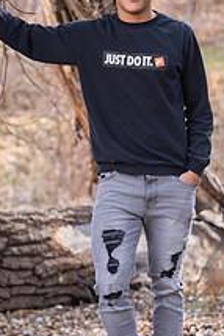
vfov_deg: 11.6
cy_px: 136
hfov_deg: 7.7
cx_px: 130
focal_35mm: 178
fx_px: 1664
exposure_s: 1/125
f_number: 3.2
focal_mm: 85
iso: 100
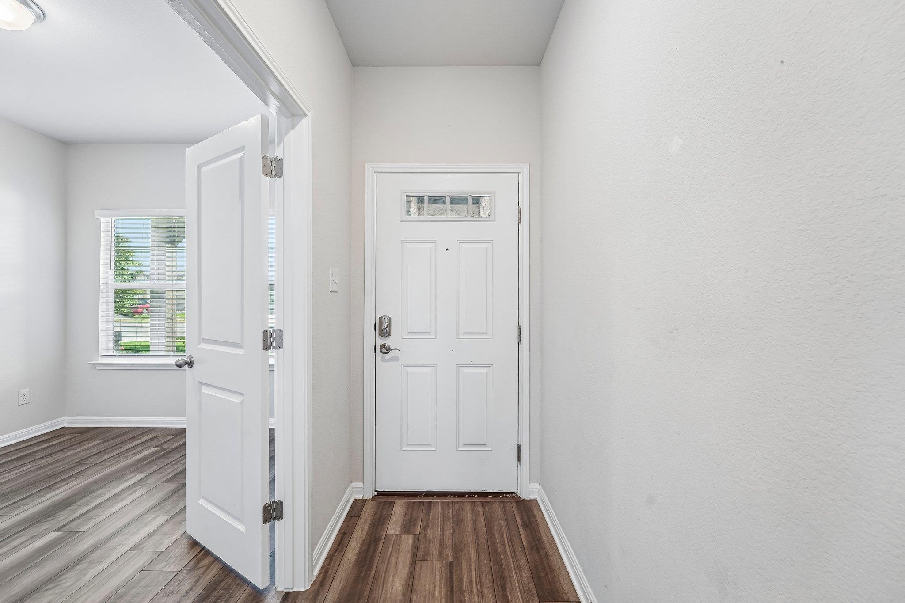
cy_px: 302
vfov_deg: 81.2
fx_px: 352
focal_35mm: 14
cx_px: 452
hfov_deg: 104.3
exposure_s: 1/15
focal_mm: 14
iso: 400
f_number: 8
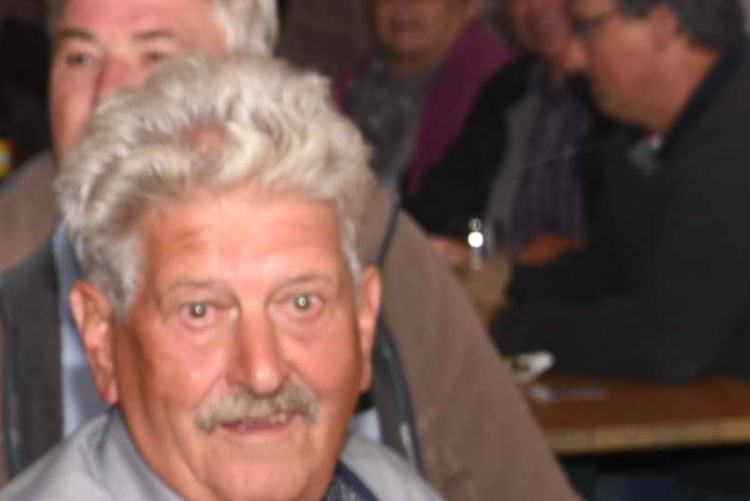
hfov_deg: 10.9
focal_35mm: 177
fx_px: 3689
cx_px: -592
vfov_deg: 7.8
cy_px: 214
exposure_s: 1/60
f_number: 5
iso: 200
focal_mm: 24
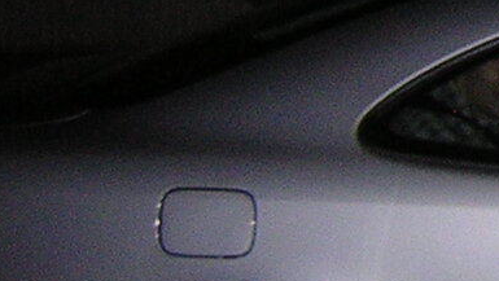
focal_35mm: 163
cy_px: -74
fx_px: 2158
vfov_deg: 7.4
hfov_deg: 11.9
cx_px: 971
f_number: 2.6
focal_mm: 4.7
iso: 364
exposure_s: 1/60.1
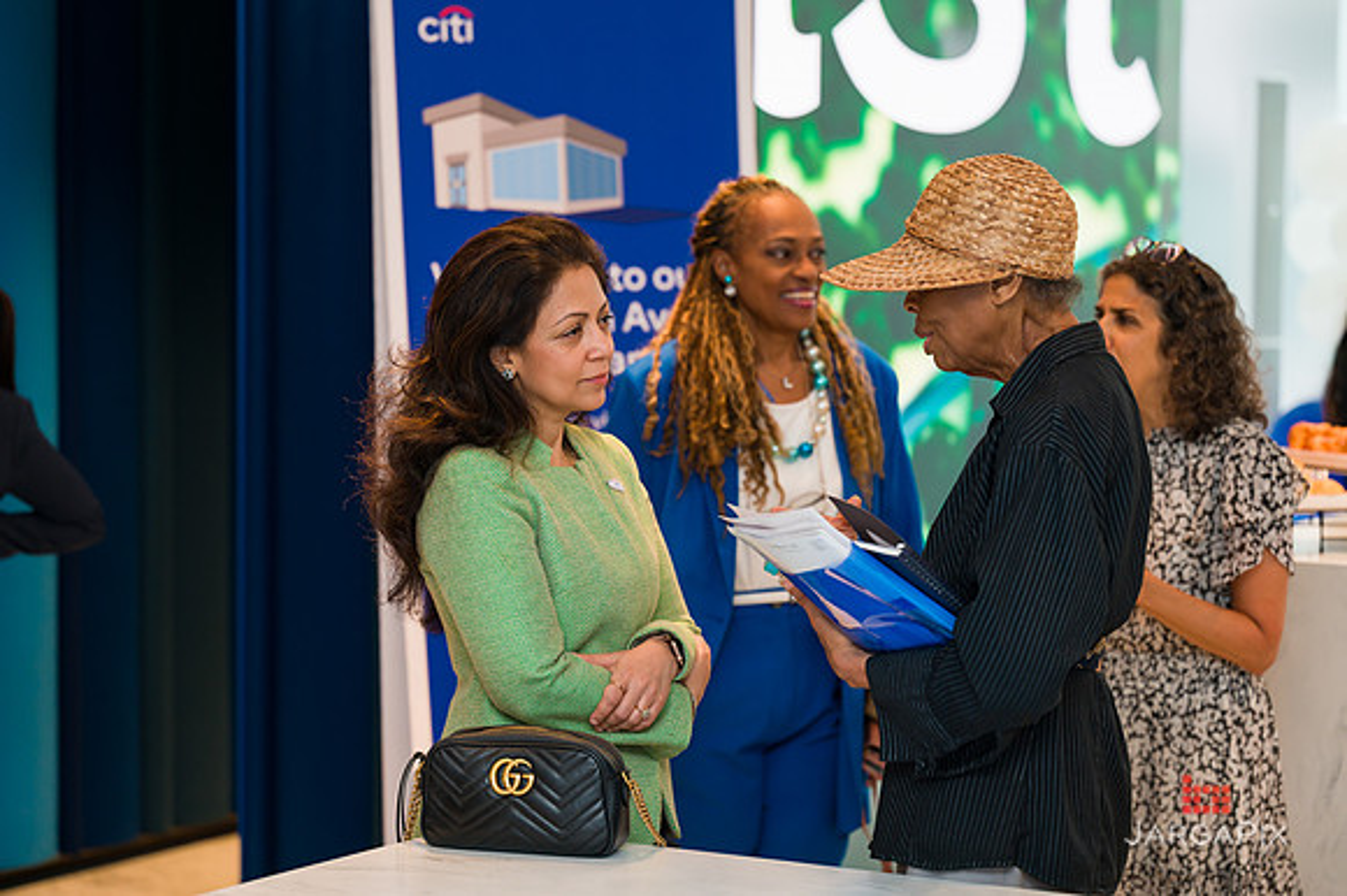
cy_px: 448
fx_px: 3391
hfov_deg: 22.5
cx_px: 674
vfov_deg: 15.1
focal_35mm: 91
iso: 400
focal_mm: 90
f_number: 3.2
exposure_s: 1/160
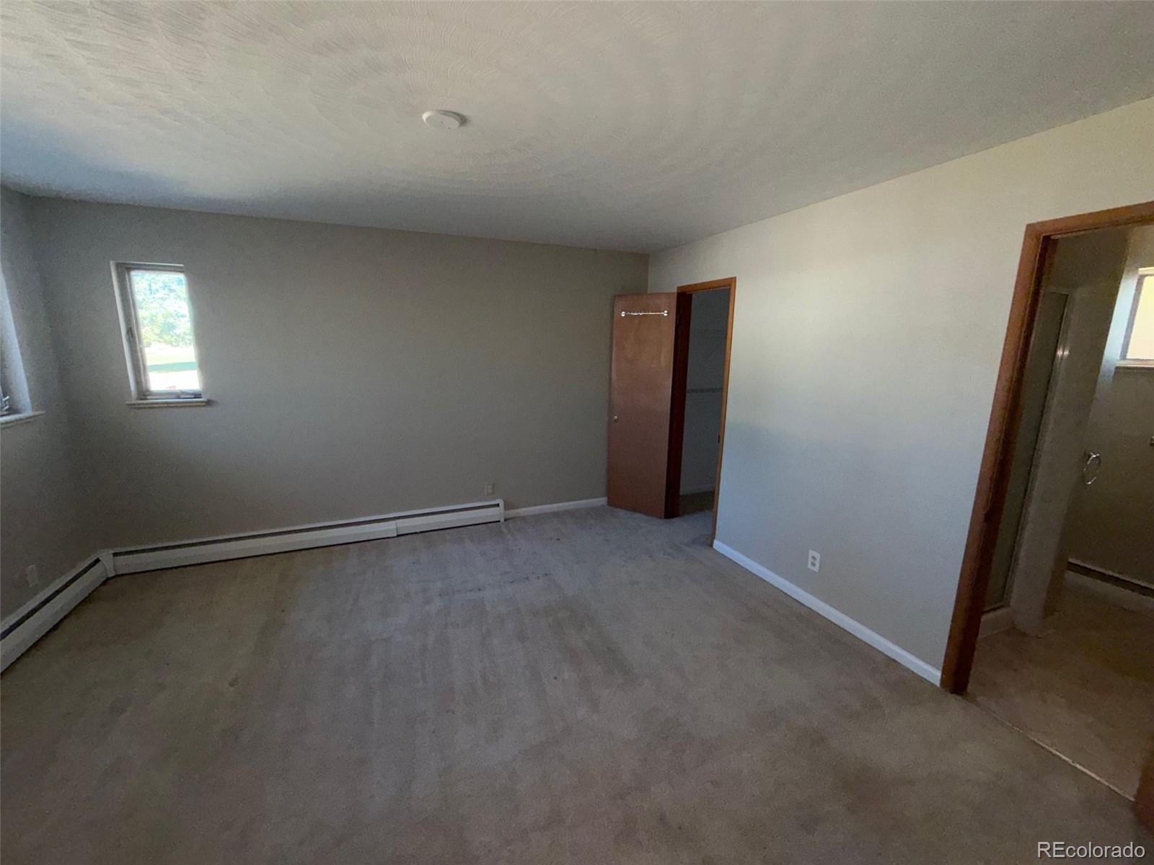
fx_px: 467
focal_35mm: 14
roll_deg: +0.1
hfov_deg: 102.1
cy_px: 432
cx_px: 577
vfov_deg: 85.7
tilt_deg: -10.8
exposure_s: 1/60
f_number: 2.2
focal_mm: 2.22
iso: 100
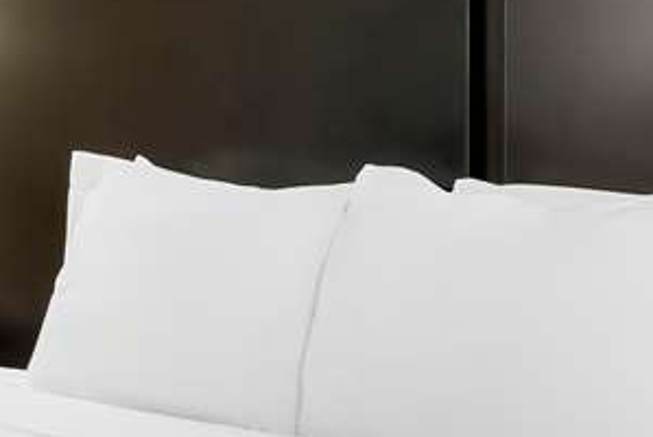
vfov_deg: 16.7
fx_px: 1489
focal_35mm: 82
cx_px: -248
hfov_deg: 21.7
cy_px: 153
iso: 400
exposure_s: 1
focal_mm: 24
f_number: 10
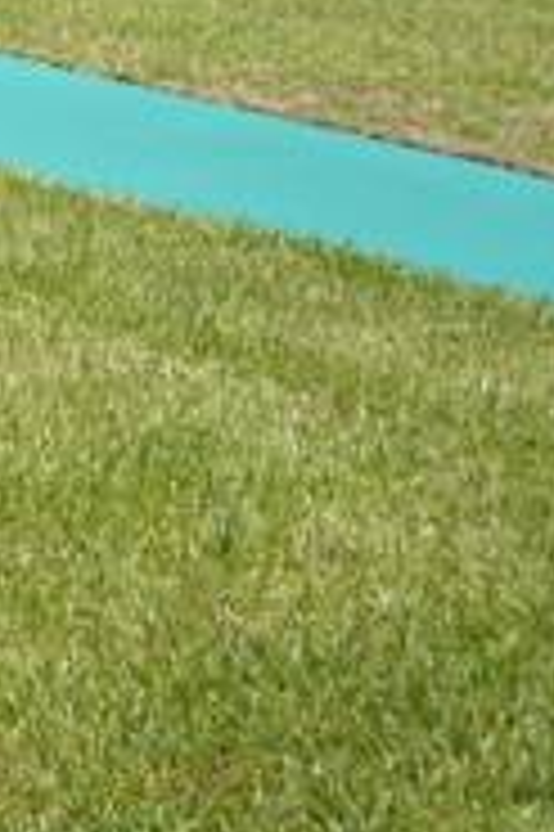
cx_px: -509
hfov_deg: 10.1
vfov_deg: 15.6
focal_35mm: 126
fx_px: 2914
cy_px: -205
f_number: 5.6
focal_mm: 5.7
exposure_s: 1/250
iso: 67
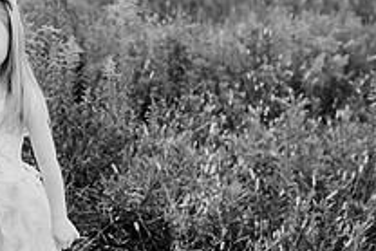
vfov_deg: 20.3
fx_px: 700
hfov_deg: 29.3
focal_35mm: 67
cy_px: 144
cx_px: 65
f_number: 2.5
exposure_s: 1/400
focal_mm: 24
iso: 250
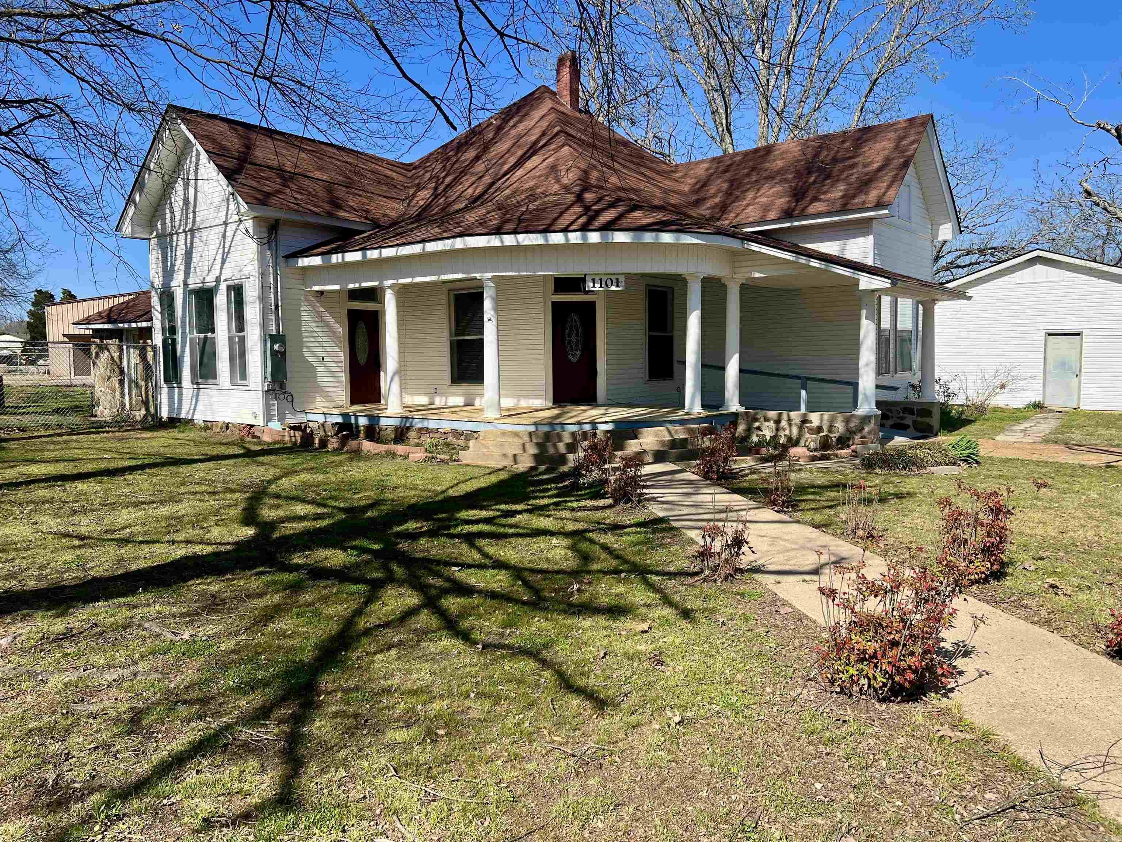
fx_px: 843
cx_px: 561
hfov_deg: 67.3
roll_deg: +1.8
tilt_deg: -3.6
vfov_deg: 53.1
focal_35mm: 26
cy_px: 421
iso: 50
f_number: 1.5
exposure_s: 1/3571
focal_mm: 5.7
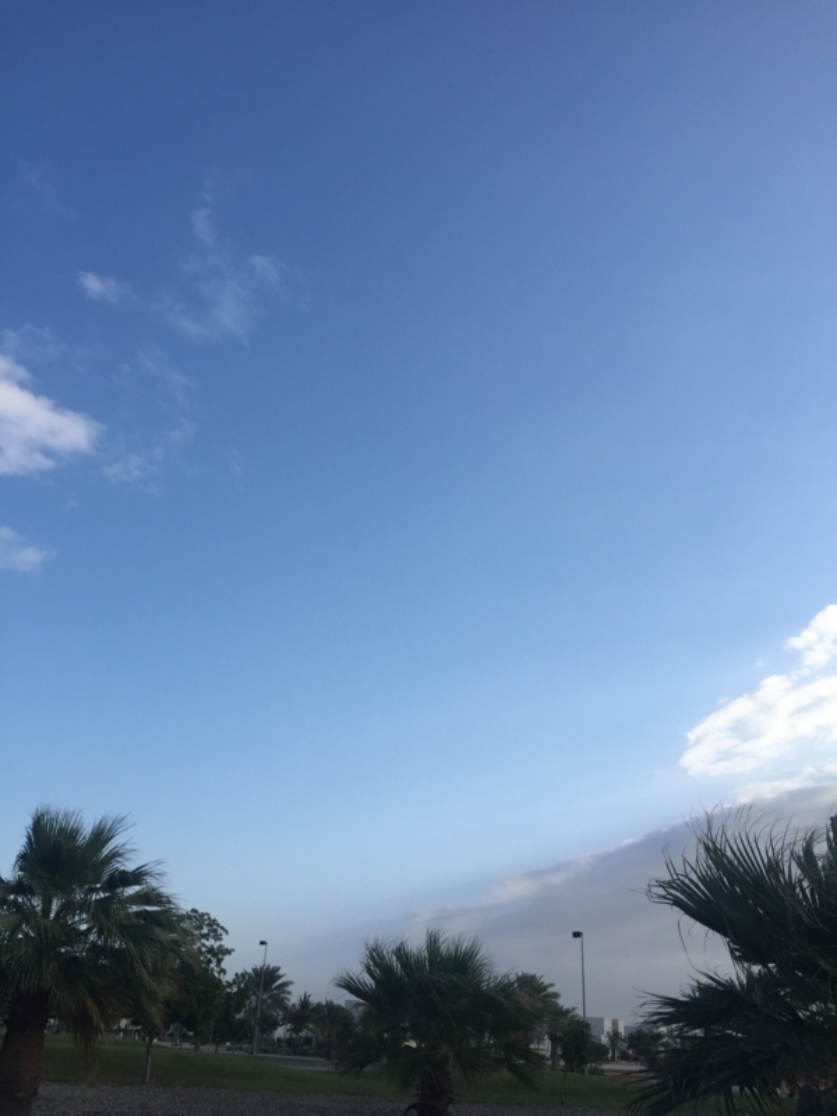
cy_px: 558
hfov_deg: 48.2
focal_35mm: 29
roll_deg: -2.5
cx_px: 418
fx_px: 935
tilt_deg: +27.6
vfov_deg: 61.7
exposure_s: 1/1464
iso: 32
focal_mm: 4.15
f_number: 2.2
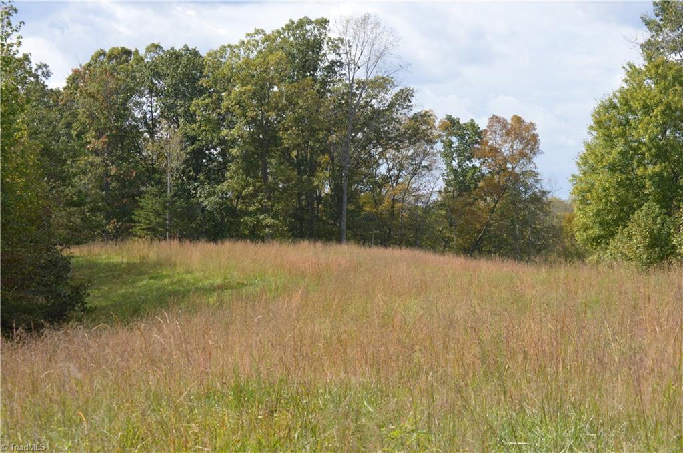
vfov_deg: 16.5
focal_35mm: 82
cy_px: 226
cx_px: 342
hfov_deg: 24.6
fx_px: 1563
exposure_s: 1/200
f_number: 7.1
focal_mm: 55
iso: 100
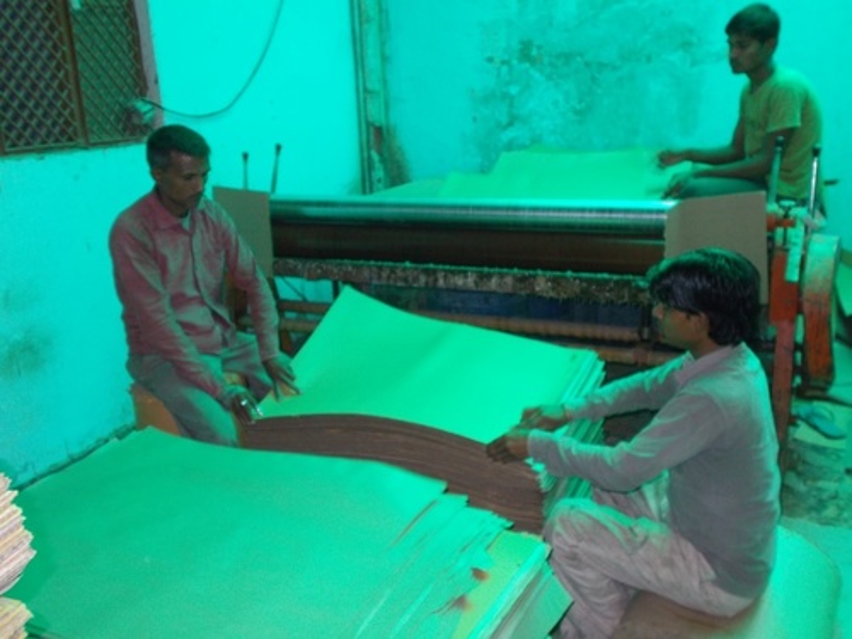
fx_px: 837
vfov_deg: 41.8
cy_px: 320
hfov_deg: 54.0
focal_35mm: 34
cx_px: 426
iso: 160
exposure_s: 1/25
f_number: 3.6
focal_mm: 6
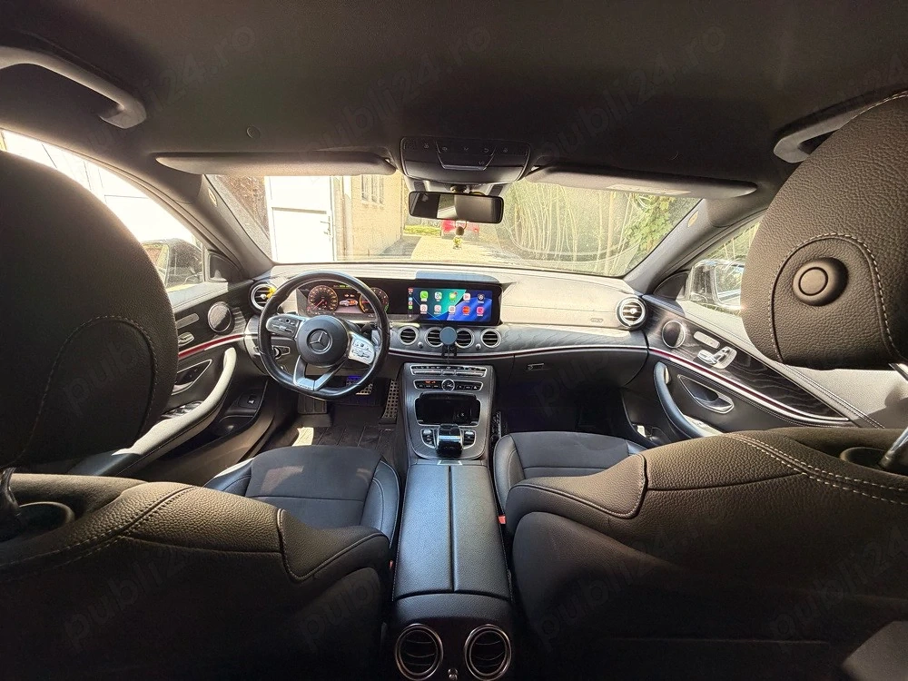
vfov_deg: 85.7
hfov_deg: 102.1
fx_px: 367
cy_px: 340
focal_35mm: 14
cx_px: 454
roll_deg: -3.7
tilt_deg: -18.6
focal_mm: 2.22
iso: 250
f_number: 2.2
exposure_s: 1/121
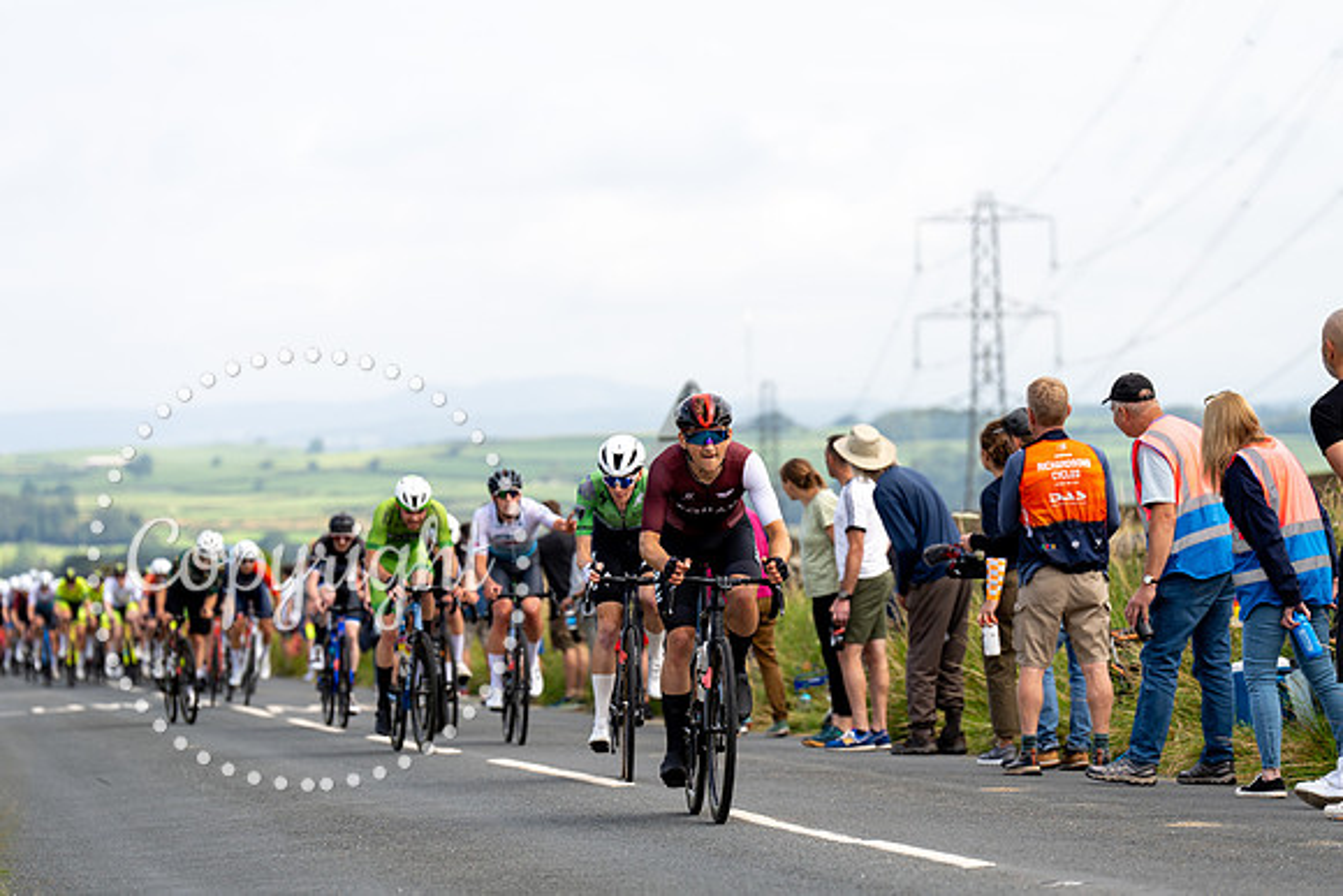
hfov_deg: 12.1
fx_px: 6343
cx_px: 672
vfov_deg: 8.1
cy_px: 448
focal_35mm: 170
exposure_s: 1/800
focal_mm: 170
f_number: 4.5
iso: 200
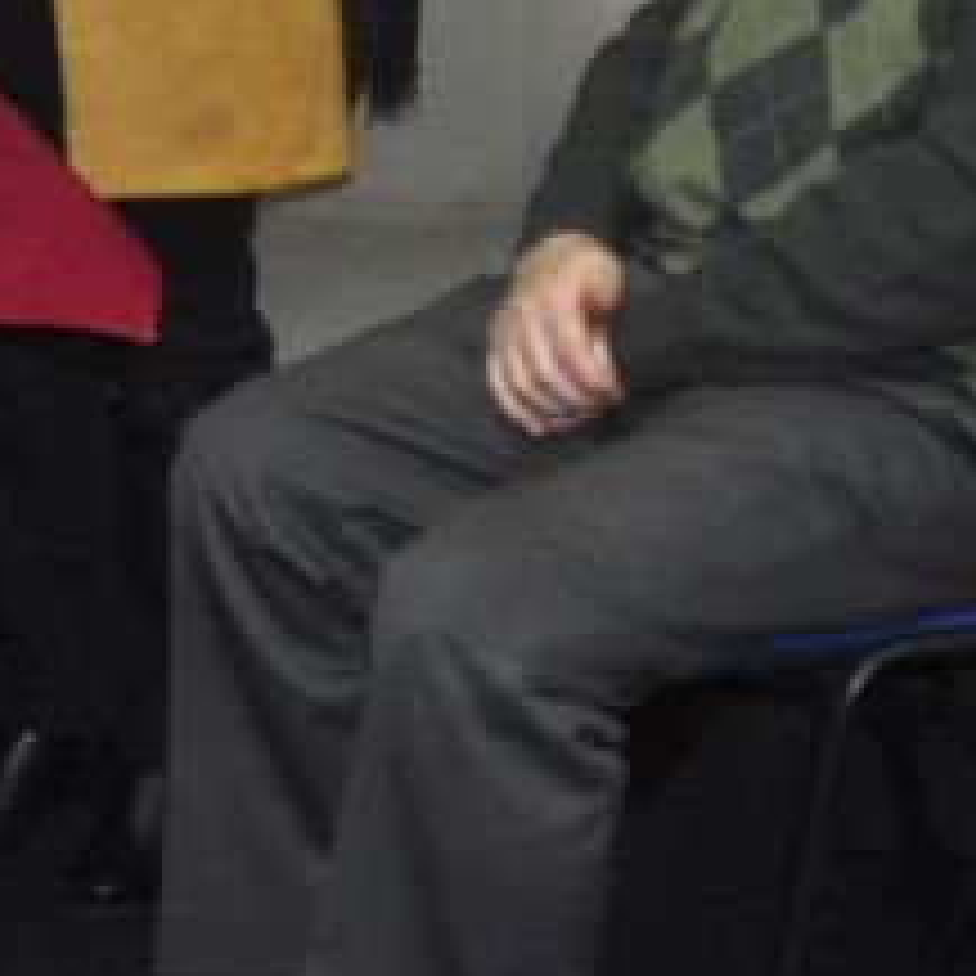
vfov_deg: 11.6
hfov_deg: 11.7
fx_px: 4593
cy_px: -499
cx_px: -378
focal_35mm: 144
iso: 800
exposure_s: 1/60
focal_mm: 24
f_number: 4
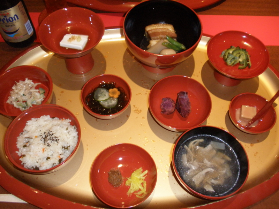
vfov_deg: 38.7
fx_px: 298
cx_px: 140
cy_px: 104
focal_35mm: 37
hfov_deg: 50.1
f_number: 3.5
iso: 200
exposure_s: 1/30
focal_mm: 6.6
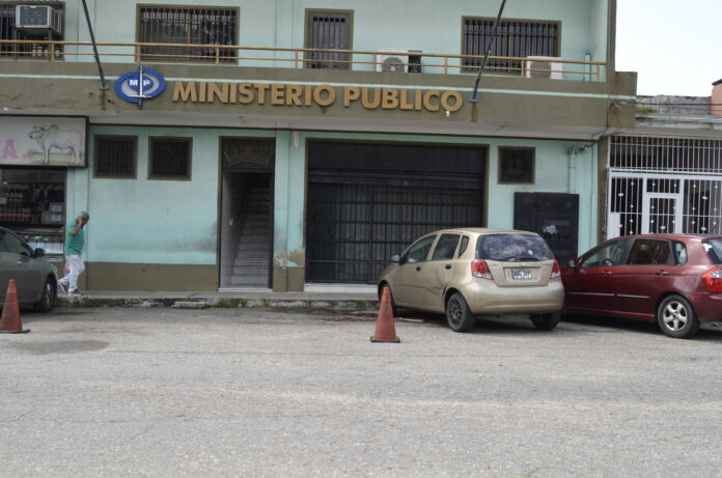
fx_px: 721
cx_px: 361
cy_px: 239
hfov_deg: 53.2
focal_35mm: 36
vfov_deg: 36.7
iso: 200
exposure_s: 1/200
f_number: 7.1
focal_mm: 24
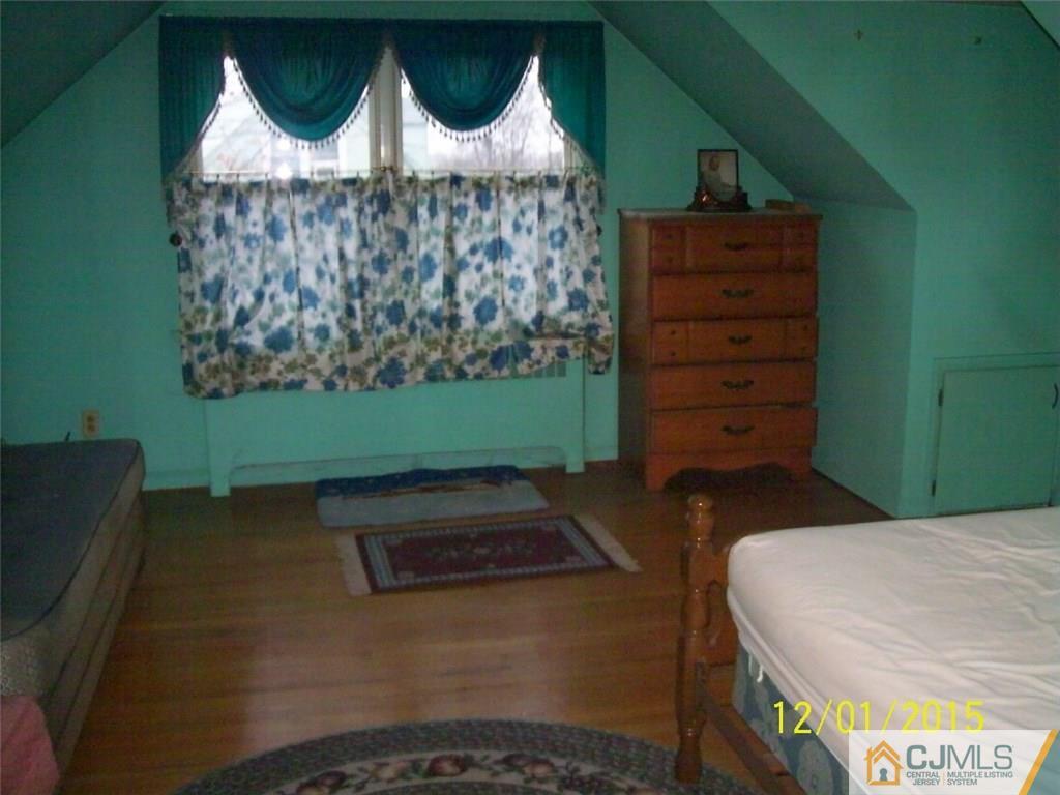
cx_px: 530
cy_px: 398
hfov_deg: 51.4
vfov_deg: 39.7
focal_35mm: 36
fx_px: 1102
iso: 160
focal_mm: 6
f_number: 2.7
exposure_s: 1/64
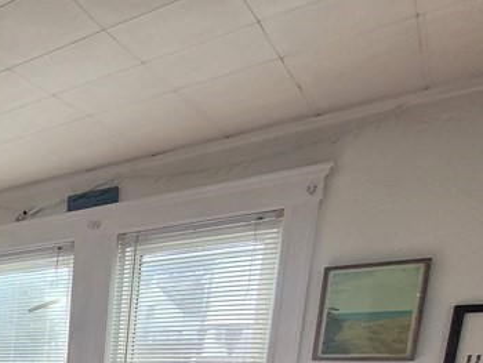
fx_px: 531
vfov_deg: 30.9
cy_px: 453
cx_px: -168
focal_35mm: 38
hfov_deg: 33.2
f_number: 2.2
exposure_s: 1/60
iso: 100
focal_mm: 1.74
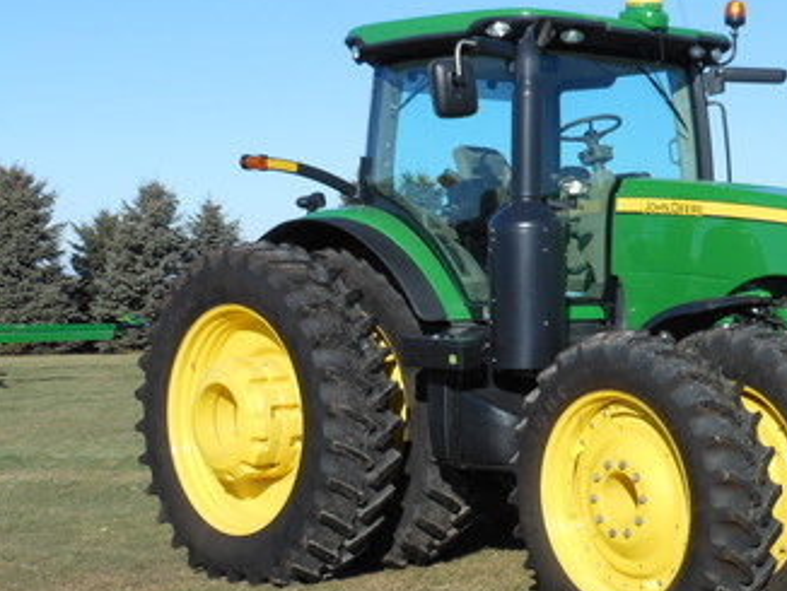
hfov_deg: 25.4
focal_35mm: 75
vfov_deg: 19.7
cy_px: 302
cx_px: 654
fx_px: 1706
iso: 80
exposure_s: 1/500
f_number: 4.6
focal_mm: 8.1
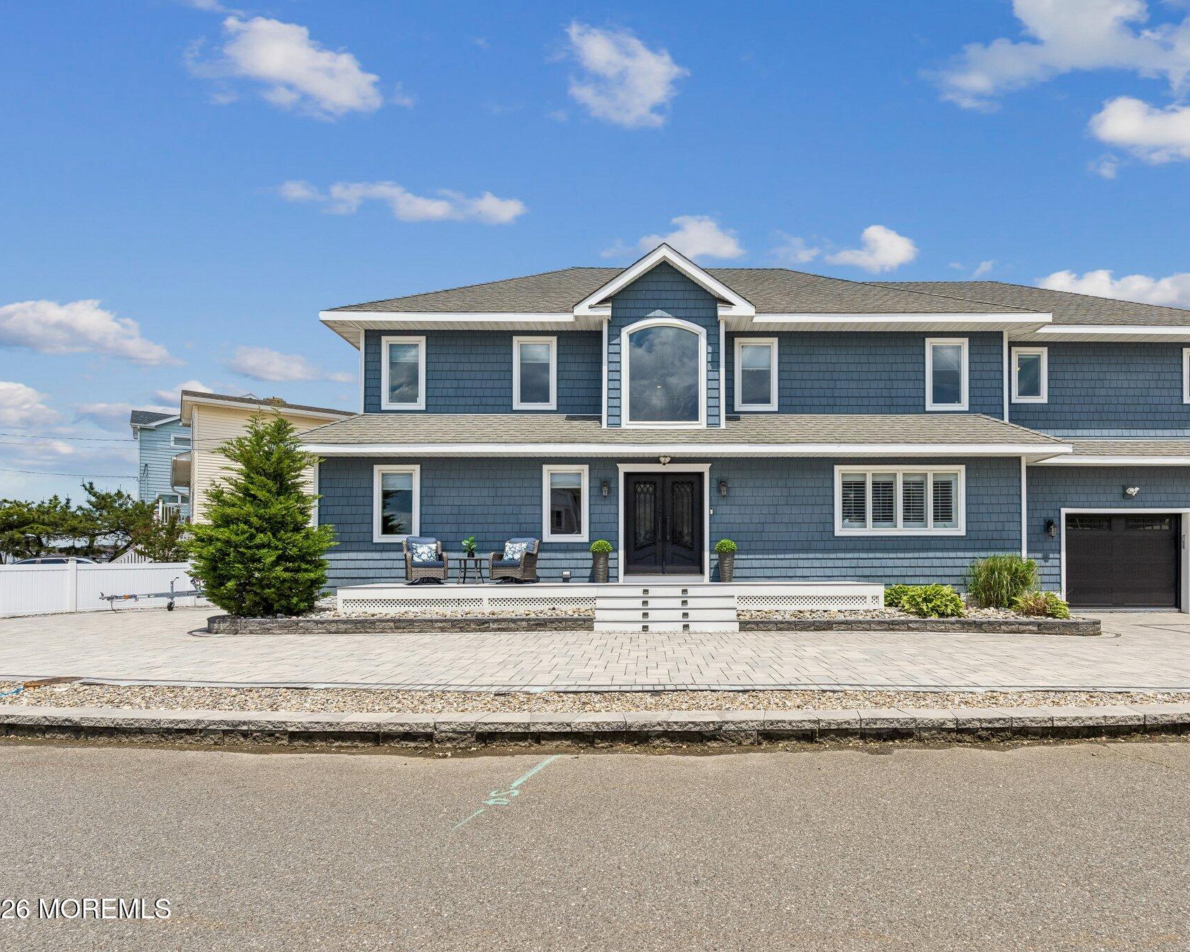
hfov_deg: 89.2
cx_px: 666
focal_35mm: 17
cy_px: 474
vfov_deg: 77.0
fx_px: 599
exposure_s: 1/1600
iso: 250
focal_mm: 15
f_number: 7.1
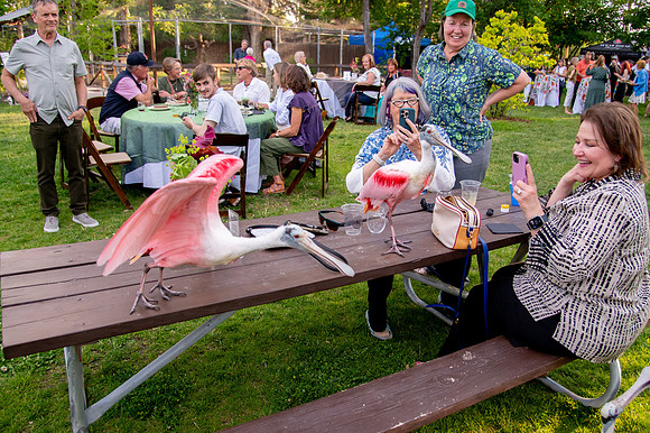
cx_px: 337
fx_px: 535
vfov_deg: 44.0
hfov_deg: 62.6
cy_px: 240
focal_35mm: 30
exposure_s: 1/1250
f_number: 4
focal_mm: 24
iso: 1000
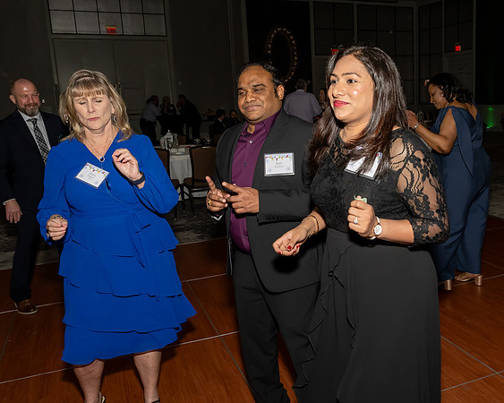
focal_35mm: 34
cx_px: 357
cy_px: 198
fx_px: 506
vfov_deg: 43.4
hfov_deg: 51.4
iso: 1000
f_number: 7.1
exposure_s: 1/250
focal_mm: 17
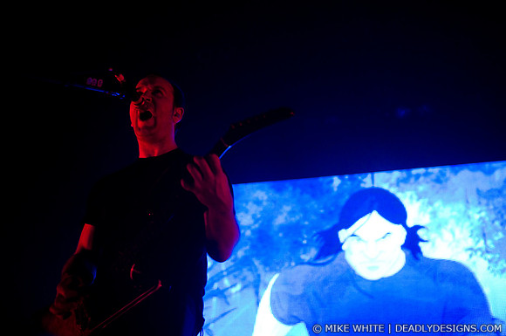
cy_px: 168
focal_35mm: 45
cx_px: 253
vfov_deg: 29.8
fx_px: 632
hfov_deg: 43.7
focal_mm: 30
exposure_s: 1/200
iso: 1000
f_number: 2.2
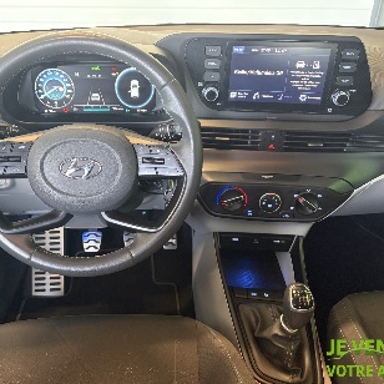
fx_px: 389
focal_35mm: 31
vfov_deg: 52.5
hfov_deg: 52.3
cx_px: 163
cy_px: 192
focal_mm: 5.96
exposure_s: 1/33
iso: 400
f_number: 1.6
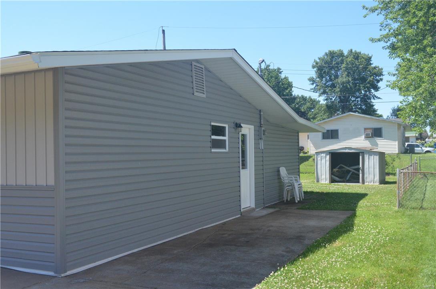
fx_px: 435
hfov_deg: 53.2
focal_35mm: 36
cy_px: 144
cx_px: 218
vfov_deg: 36.7
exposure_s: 1/800
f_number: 14
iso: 2000
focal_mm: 24
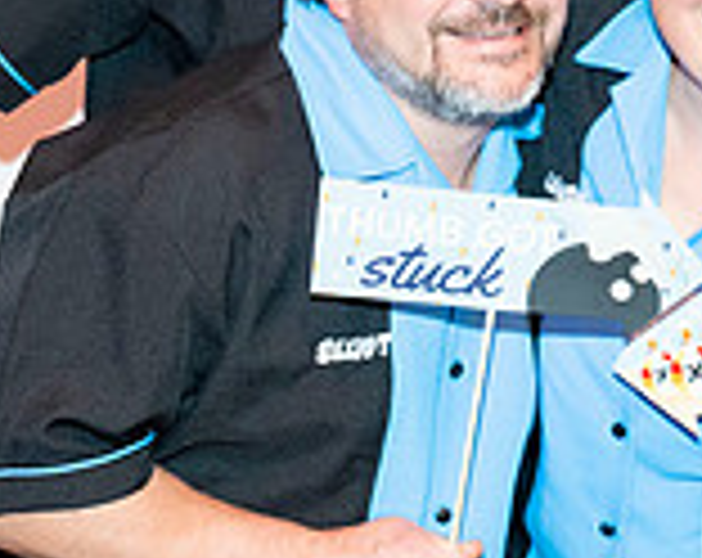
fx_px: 3047
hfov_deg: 12.9
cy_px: -2
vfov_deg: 10.4
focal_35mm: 147
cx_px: 783
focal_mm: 42
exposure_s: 1/60
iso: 1600
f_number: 5.6
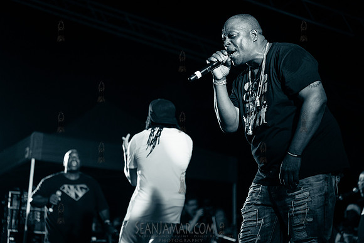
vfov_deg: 17.1
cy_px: 122
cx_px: 182
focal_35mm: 80
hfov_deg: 25.4
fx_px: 809
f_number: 2.8
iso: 1600
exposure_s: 1/1000
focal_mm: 80
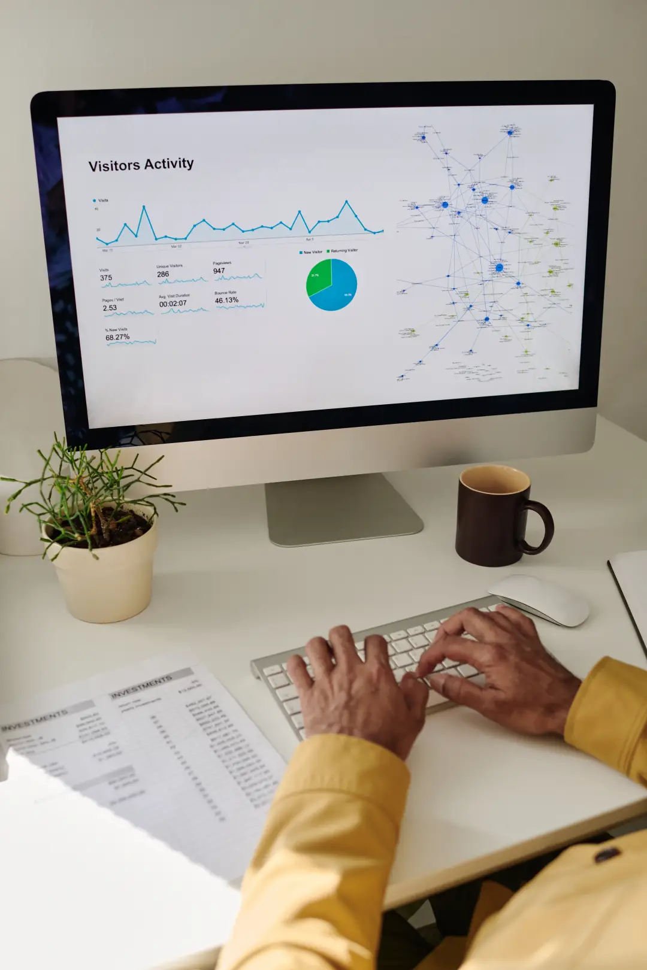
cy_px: 485
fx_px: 943
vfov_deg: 54.4
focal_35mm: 35
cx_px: 324
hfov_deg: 37.9
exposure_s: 1/160
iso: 250
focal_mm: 35
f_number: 3.2
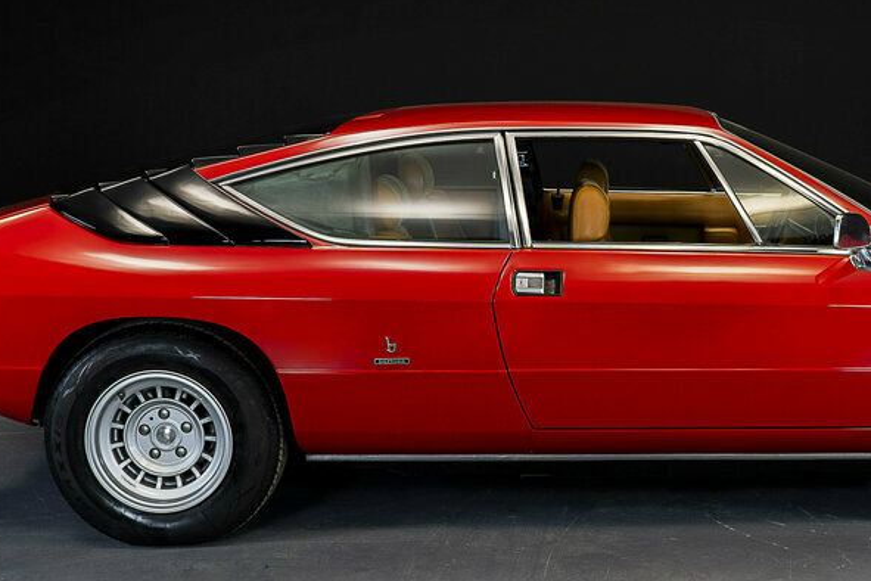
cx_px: 626
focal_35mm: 65
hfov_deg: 30.6
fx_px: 1573
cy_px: 323
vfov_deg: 20.9
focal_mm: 32
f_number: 7.1
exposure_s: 1/3
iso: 250
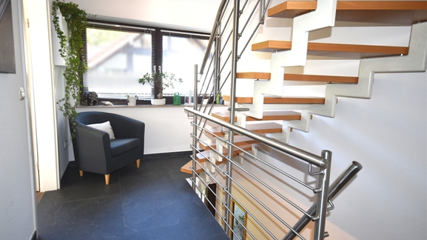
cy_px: 113
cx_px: 213
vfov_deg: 55.8
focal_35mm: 20
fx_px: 226
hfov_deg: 86.7
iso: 400
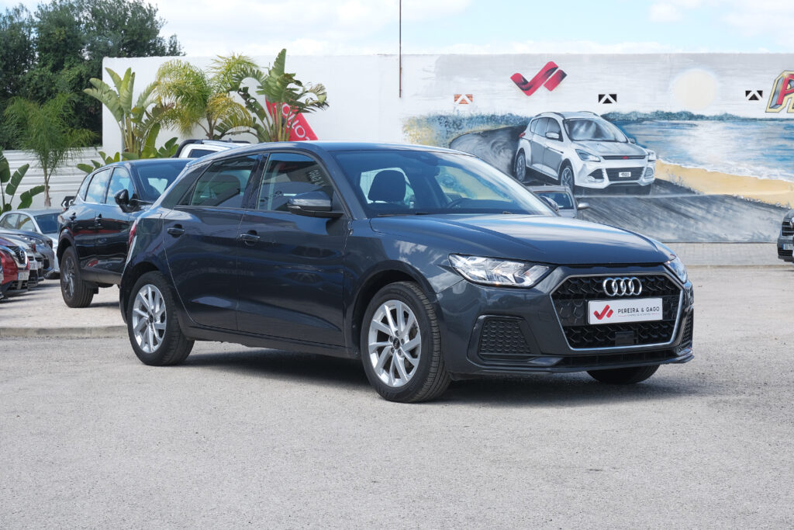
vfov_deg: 20.0
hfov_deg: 29.7
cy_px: 265
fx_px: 1500
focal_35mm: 68
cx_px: 397
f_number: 9
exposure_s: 1/160
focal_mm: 45
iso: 200
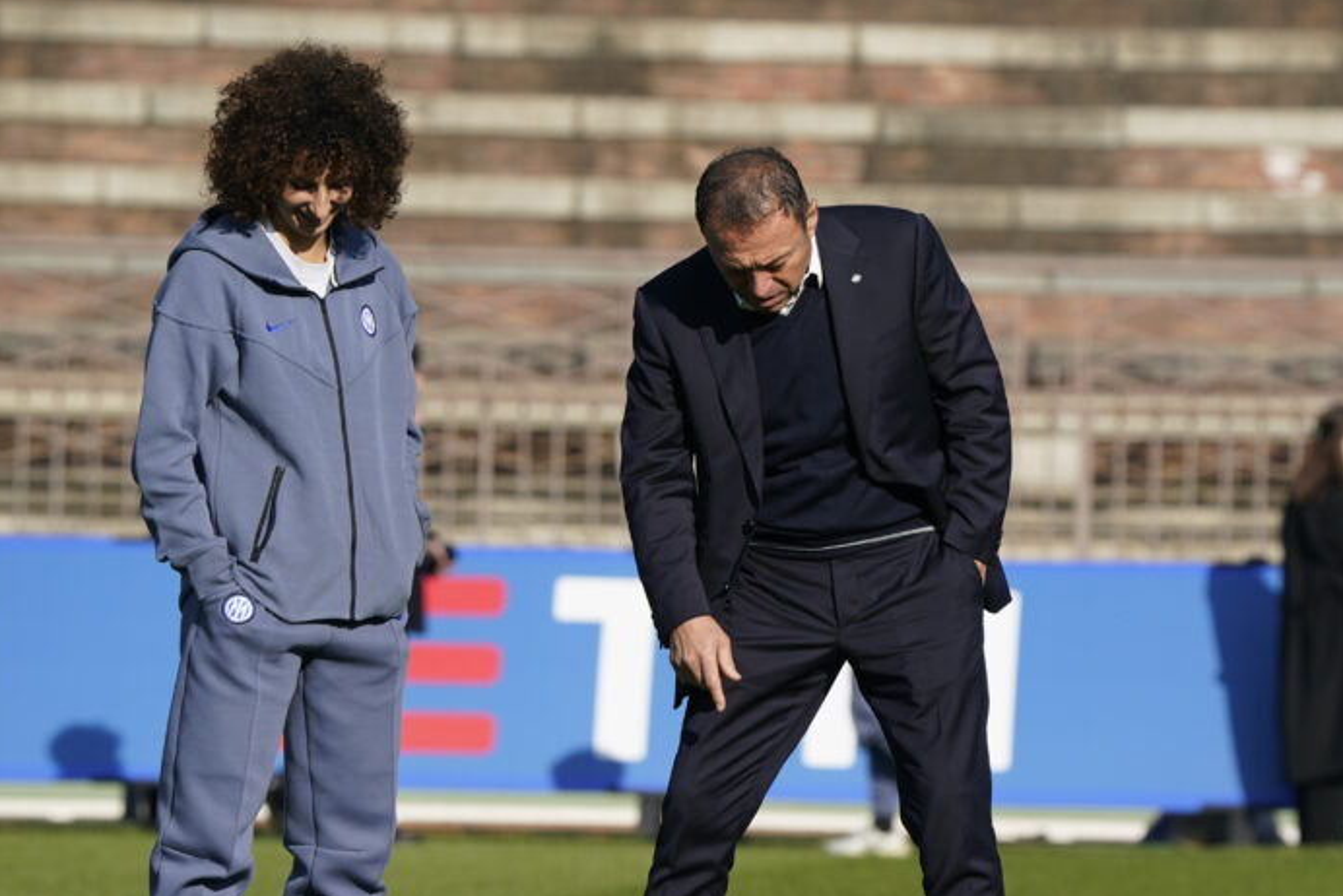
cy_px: 622
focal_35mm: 540
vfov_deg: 2.5
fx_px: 20152
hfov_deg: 3.8
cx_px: 819
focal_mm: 365
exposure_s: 1/800
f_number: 8
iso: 250
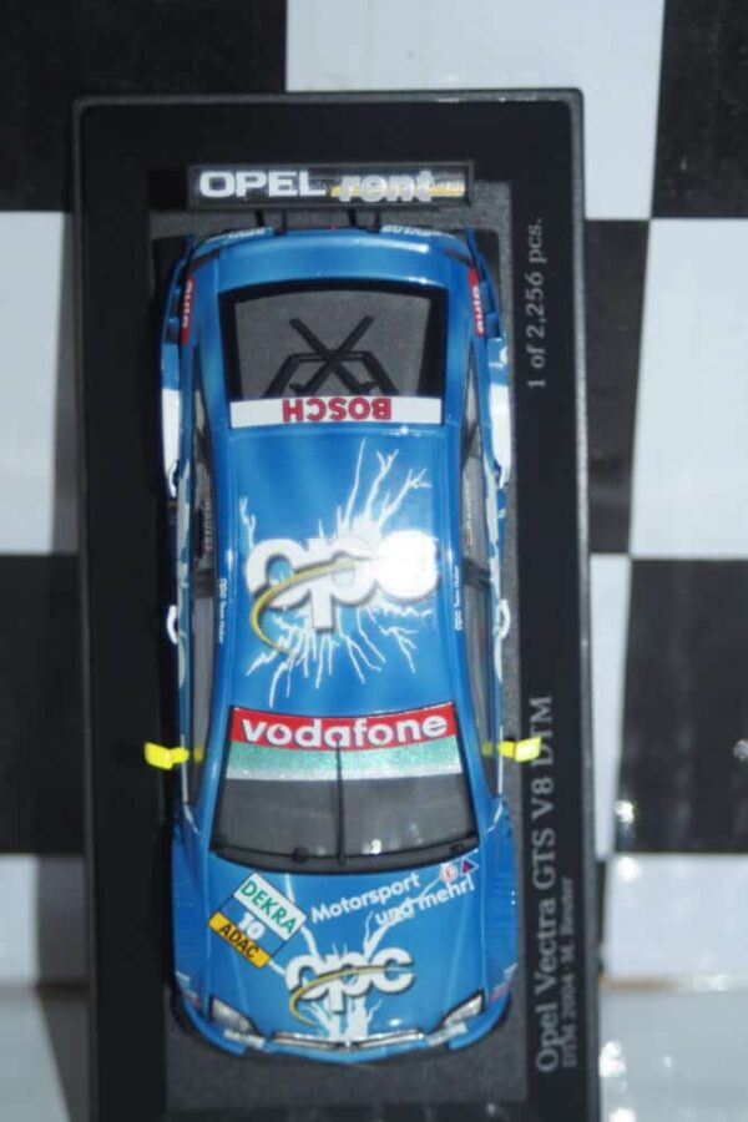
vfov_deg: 22.6
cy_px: 561
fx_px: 2805
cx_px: 374
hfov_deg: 15.2
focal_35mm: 90
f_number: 5.6
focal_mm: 60
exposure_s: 1/60
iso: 200
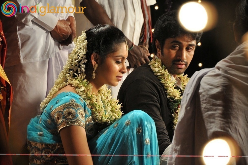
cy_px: 82
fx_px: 1084
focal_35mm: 158
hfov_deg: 13.1
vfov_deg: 8.7
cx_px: 124
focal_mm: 105
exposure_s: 1/60
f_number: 5.6
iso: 640
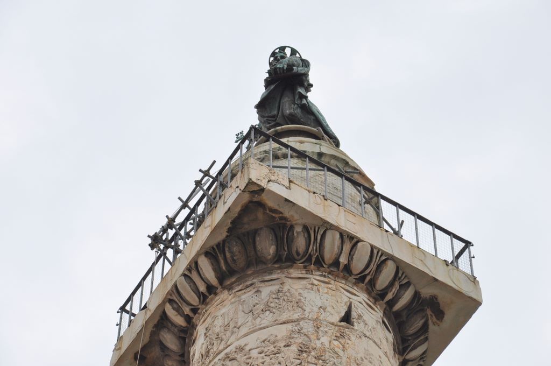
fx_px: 2109
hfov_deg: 14.9
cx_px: 276
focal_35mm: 138
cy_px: 183
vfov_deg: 9.9
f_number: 10
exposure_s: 1/250
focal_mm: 92
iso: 200
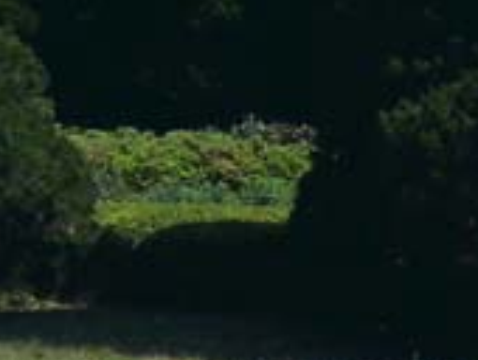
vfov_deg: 8.5
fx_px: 2337
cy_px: 661
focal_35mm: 169
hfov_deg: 11.5
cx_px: 492
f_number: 5.6
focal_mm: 5.6
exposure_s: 1/750
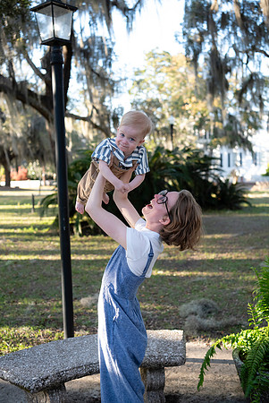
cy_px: 202
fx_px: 447
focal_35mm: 40
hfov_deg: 33.5
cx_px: 134
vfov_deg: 48.4
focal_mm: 40
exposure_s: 1/1000
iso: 1250
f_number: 3.2
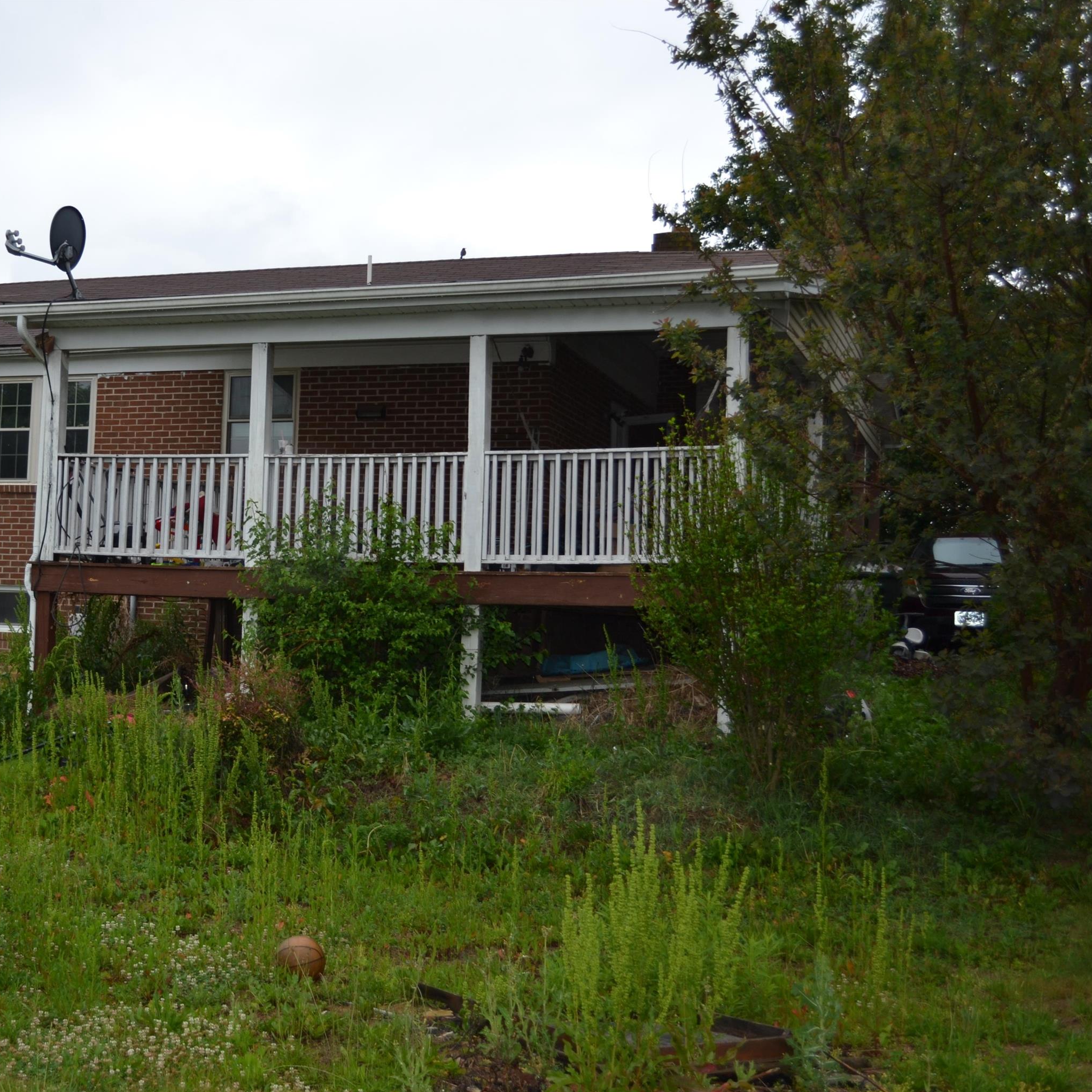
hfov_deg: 36.0
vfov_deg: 36.8
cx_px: 275
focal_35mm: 46
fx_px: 1642
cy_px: 546
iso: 110
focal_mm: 24
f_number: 4
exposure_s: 1/125
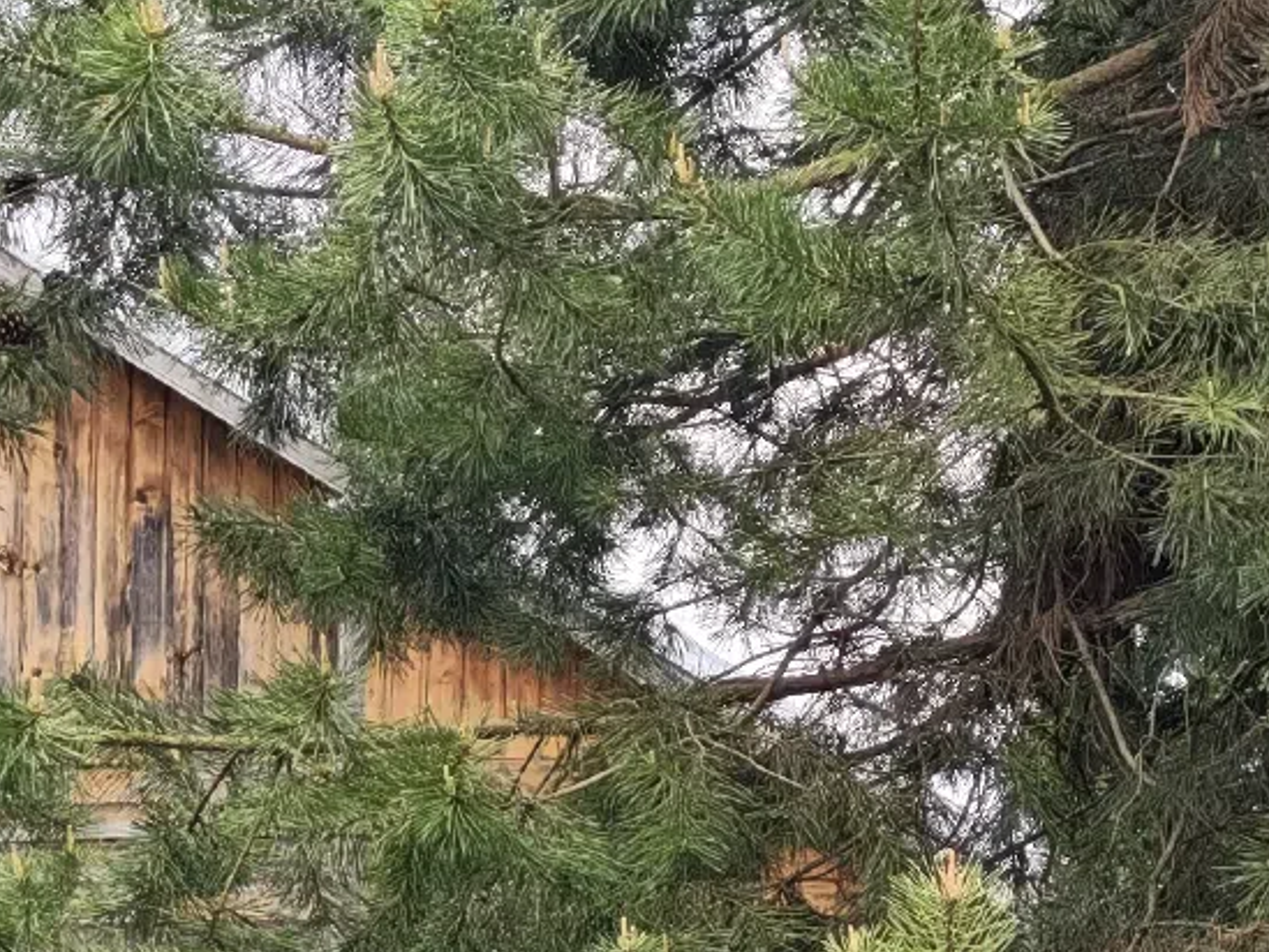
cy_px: 1151
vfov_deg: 7.3
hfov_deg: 9.8
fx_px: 7370
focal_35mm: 201
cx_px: 164
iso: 50
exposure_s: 1/659
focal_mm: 6.55
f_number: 1.62
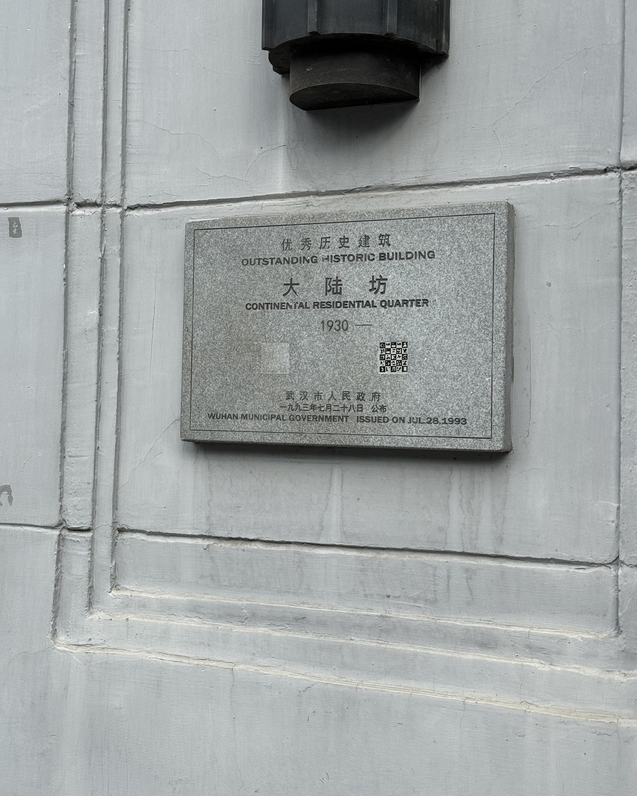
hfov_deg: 29.7
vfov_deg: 36.6
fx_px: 1202
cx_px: 325
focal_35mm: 51
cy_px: 375
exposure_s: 1/1869
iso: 64
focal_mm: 6.76
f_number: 1.78
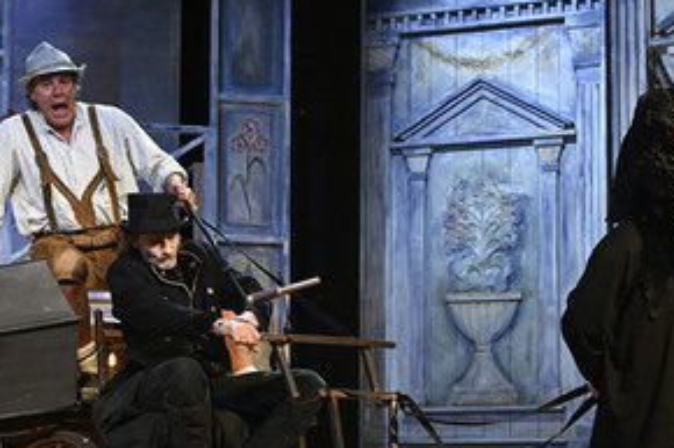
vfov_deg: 16.2
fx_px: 1572
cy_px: 302
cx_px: 357
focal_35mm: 84
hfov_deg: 24.2
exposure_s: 1/200
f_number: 5.6
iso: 3200
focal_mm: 54
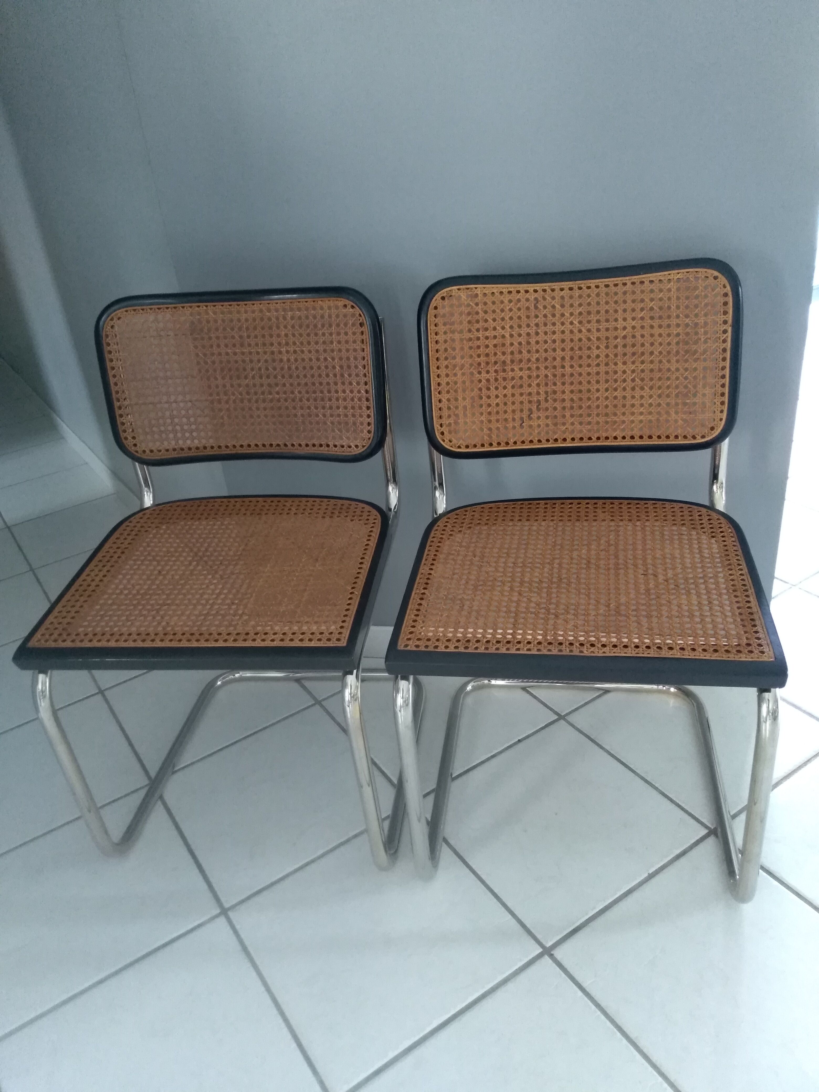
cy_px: 546
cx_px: 410
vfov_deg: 67.3
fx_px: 820
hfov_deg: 53.1
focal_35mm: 26
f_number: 2
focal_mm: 3.54
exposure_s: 1/20
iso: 732
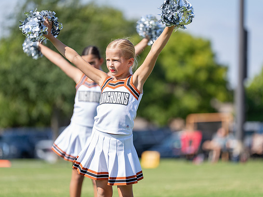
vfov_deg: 6.7
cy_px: 98
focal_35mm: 222
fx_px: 1686
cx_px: 132
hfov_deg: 8.9
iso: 125
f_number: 2.8
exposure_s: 1/1250
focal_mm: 200
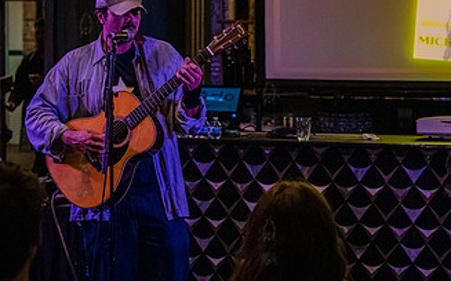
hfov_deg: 19.3
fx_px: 1327
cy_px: 115
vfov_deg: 12.1
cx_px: 228
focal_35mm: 108
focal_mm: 54
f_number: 3.2
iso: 16000
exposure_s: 1/320
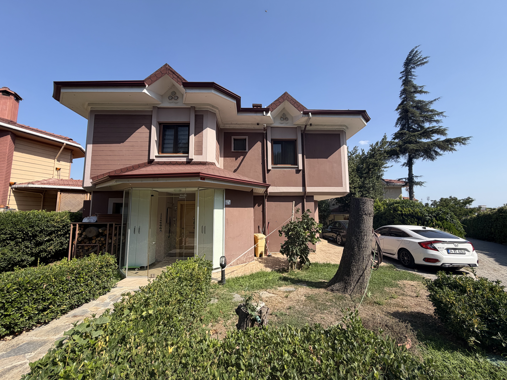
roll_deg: +1.3
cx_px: 254
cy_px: 190
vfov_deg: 85.7
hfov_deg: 102.1
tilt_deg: +7.2
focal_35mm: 14
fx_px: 205
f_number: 2.2
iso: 25
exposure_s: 1/770
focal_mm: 2.22
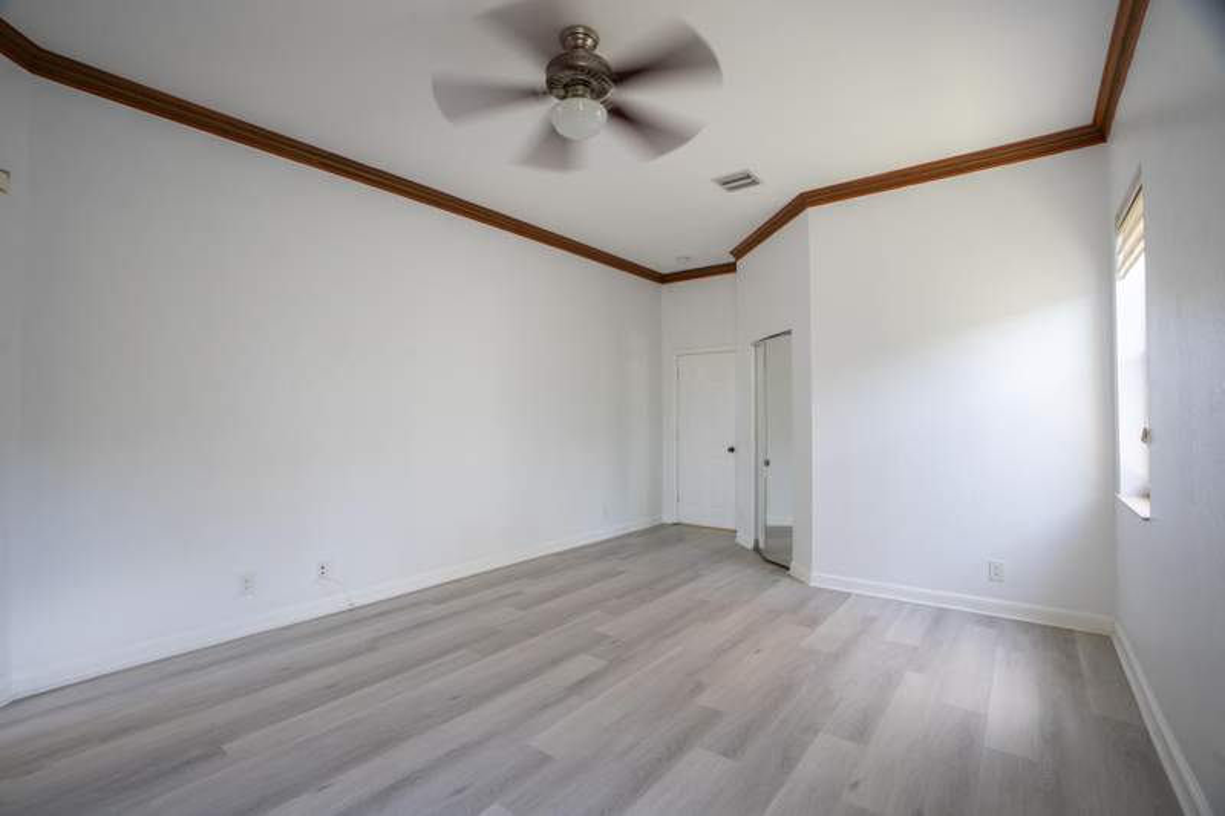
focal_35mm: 16
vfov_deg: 73.7
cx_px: 612
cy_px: 408
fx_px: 544
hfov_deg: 96.7
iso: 100
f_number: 8
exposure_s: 1/3
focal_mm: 16
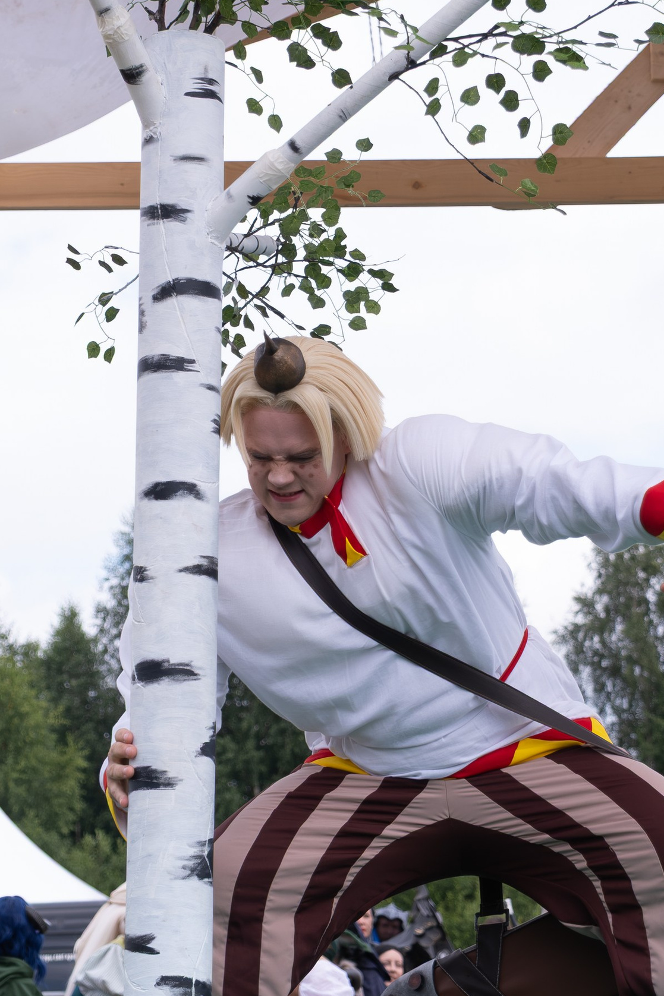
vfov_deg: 18.6
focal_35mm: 110
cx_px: 430
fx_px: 3044
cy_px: 393
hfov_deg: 12.4
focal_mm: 32.1
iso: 200
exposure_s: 1/1600
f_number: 3.2
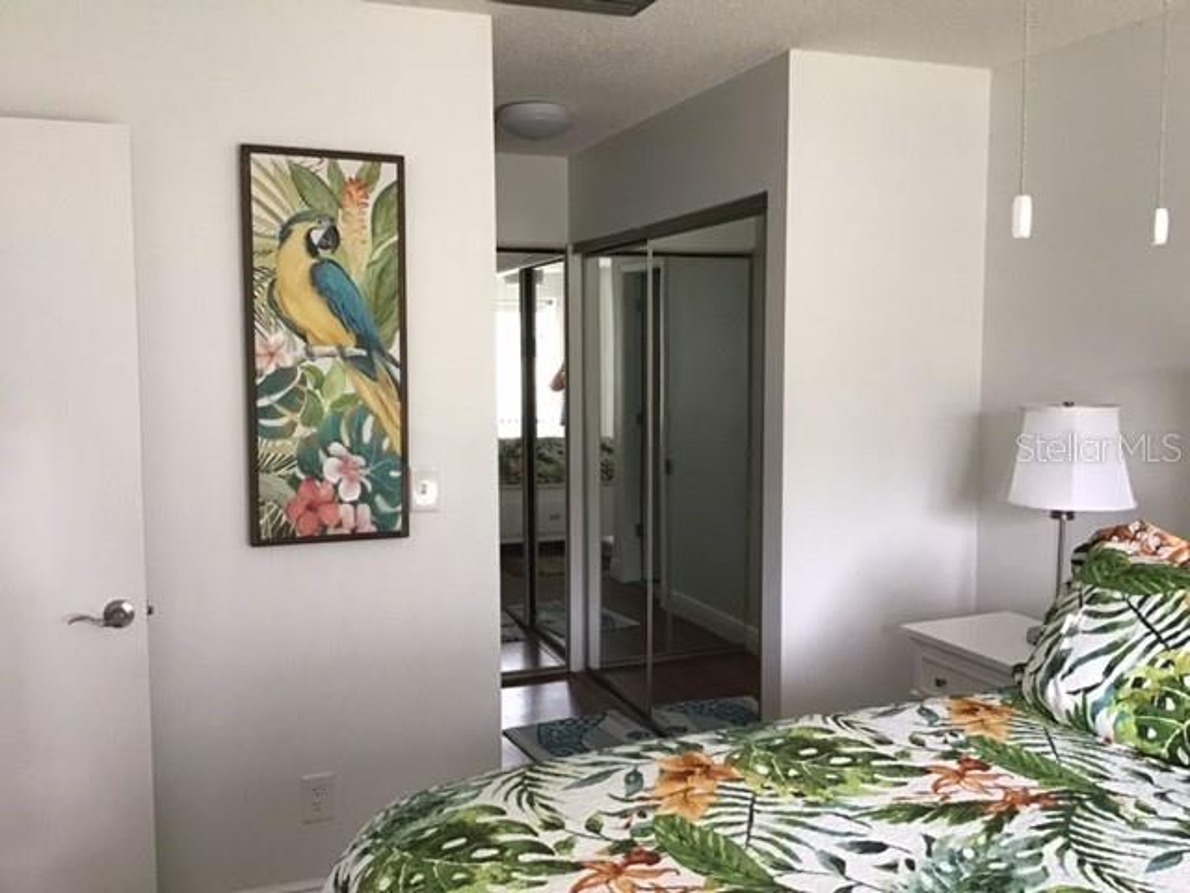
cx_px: 595
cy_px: 446
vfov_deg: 45.4
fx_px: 1066
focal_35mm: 31
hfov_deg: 58.4
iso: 125
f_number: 2.4
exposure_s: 1/30
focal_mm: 3.3
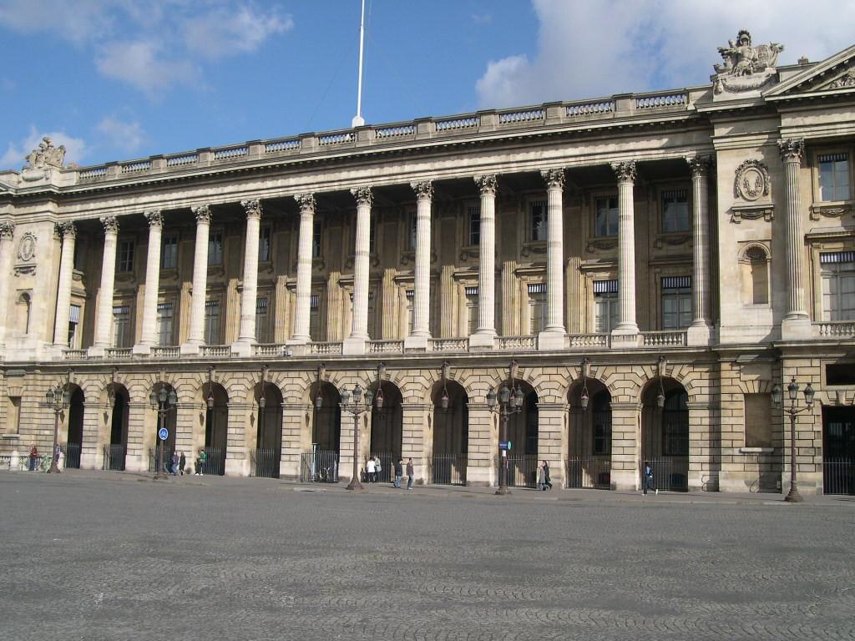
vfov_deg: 37.7
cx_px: 428
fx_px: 939
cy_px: 320
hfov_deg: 49.0
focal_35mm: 38
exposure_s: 1/241
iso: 100
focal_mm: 8
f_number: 7.6
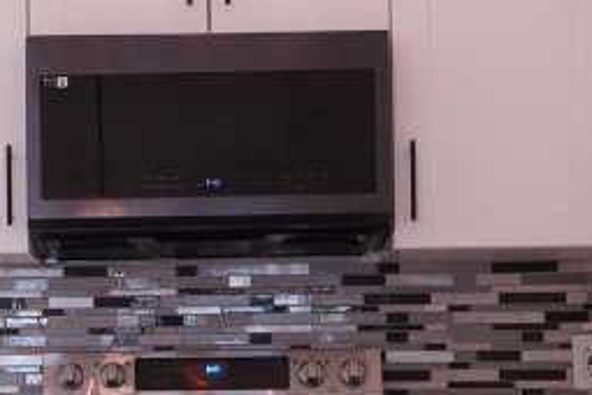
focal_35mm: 118
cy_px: 389
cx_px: 160
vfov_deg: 11.5
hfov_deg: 17.3
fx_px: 1933
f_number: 6.3
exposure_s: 1/40
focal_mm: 25
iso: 800
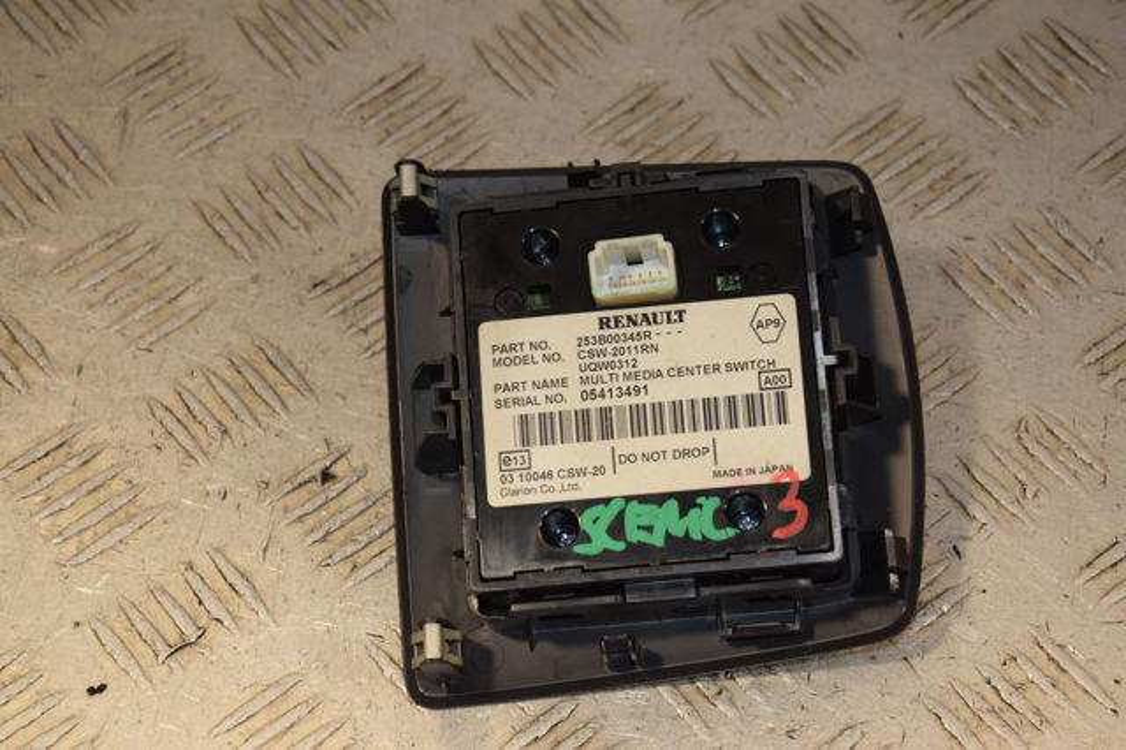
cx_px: 563
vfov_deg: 14.7
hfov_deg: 21.9
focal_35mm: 93
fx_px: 2907
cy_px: 375
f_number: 8
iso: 800
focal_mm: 62
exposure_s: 1/200
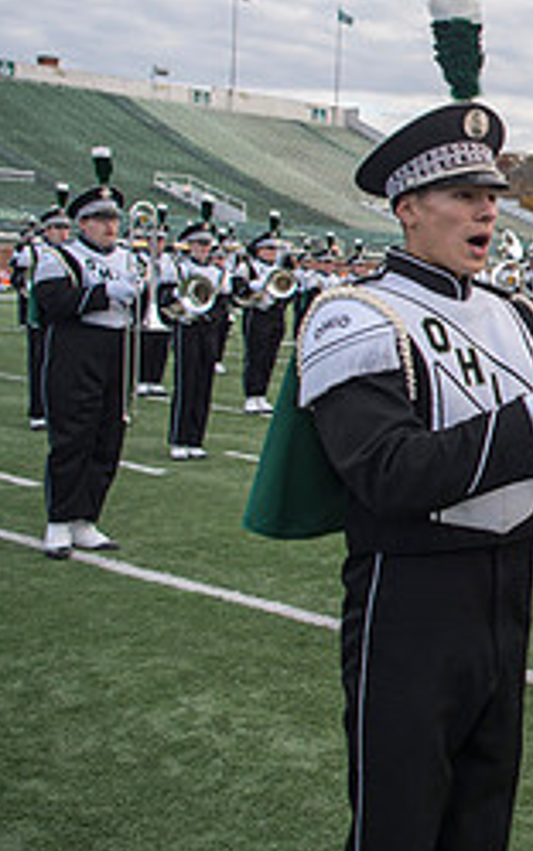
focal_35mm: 57
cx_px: 875
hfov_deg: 19.0
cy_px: 272
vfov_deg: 35.3
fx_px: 1322
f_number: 3.5
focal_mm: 24
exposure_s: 1/500
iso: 100
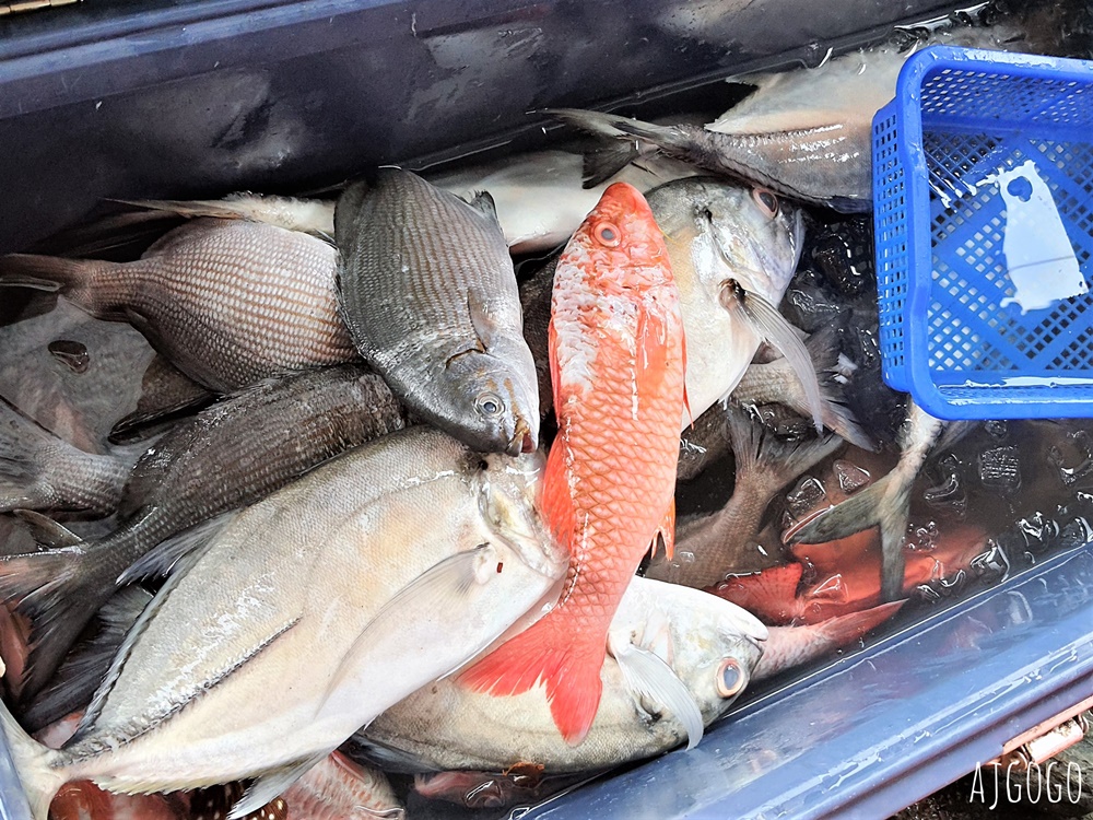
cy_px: 410
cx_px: 546
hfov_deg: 67.3
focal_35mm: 26
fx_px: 821
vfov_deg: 53.1
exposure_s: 1/120
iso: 200
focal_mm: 4.32
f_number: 1.7
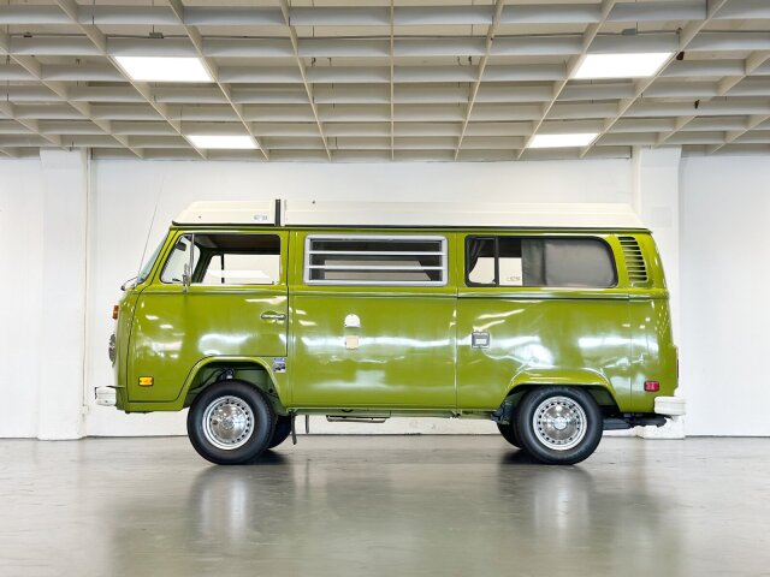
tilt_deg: +4.5
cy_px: 288
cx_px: 385
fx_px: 1068
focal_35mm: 48
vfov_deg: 30.3
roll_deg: +0.5
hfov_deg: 39.7
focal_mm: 6.86
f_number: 1.78
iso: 125
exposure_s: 1/103
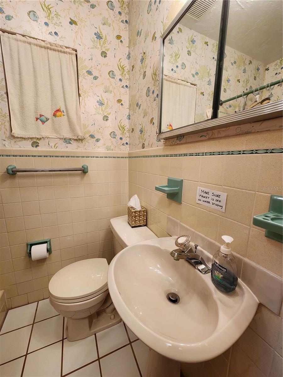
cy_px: 188
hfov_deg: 89.9
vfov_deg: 106.2
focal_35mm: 13
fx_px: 142
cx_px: 142
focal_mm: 2.2
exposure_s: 1/60
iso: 250
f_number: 2.2
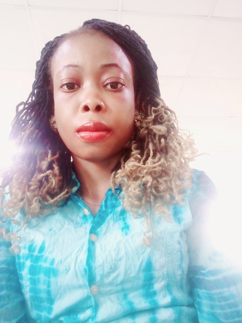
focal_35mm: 32
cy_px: 162
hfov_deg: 44.2
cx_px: 121
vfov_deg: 56.8
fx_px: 298
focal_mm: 2.66
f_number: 2
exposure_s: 1/12.5
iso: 200
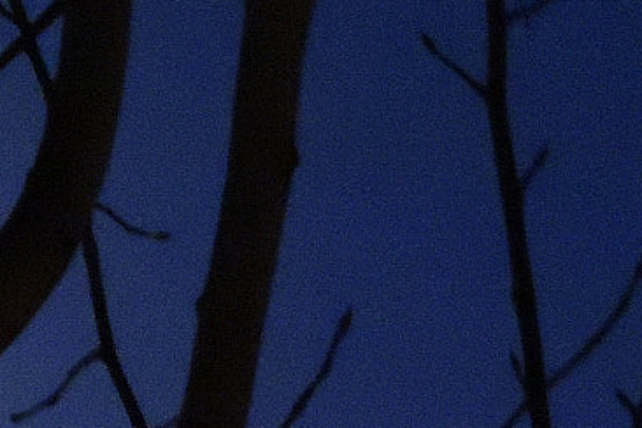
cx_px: -660
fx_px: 9326
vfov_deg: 2.6
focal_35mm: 523
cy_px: 526
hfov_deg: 3.9
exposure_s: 1
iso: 1600
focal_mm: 20.6
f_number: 5
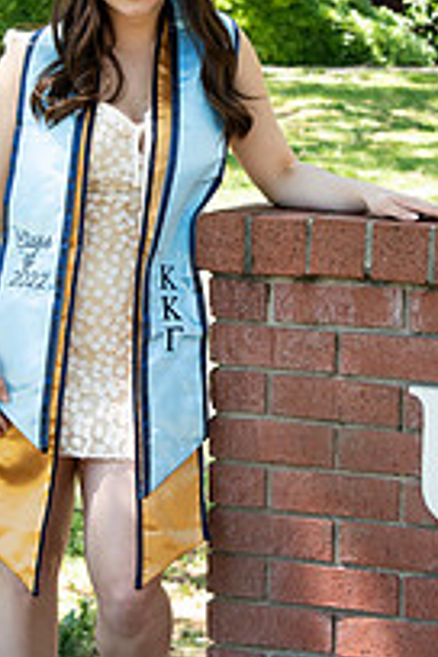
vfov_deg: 16.0
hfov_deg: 10.7
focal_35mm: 128
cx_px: 251
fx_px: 2336
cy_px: 200
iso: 640
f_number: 5.6
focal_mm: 58
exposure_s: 1/250
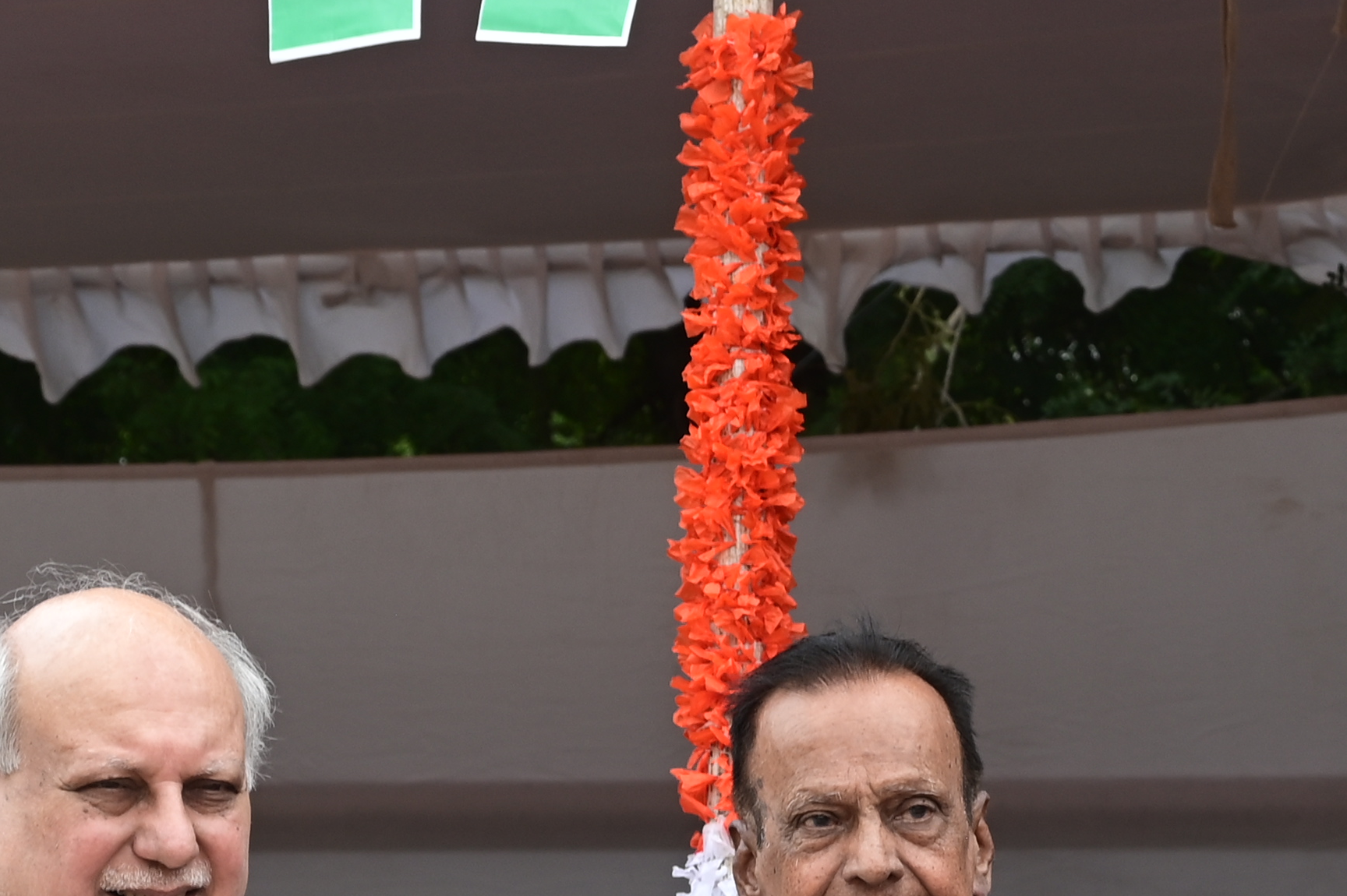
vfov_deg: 8.0
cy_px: 1258
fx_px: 6282
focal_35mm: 168
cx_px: 1433
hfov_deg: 12.1
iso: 200
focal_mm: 48
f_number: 8
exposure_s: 1/125
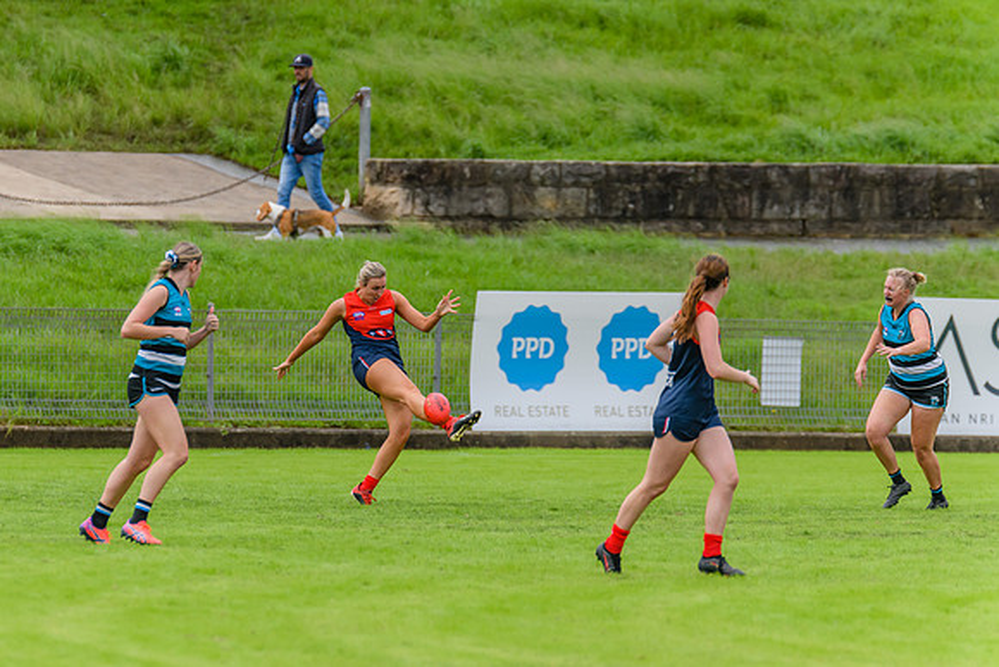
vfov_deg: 3.0
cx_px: 410
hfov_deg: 4.5
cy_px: 325
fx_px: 12703
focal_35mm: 458
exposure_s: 1/2000
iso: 800
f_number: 5.6
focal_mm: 380
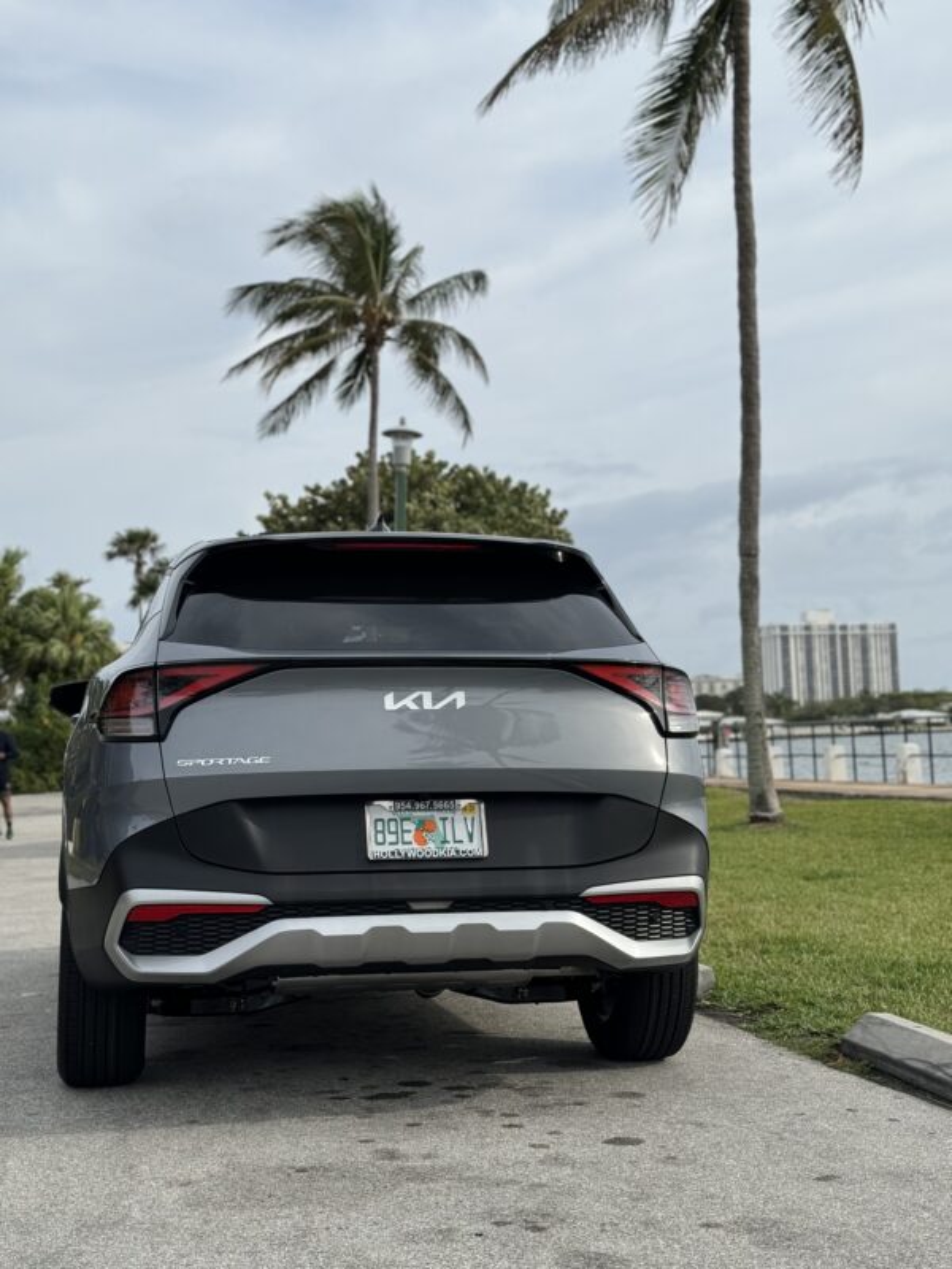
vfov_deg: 39.7
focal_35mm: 48
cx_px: 476
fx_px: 1760
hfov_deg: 30.3
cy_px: 634
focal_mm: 6.86
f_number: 1.78
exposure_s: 1/4310
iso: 64
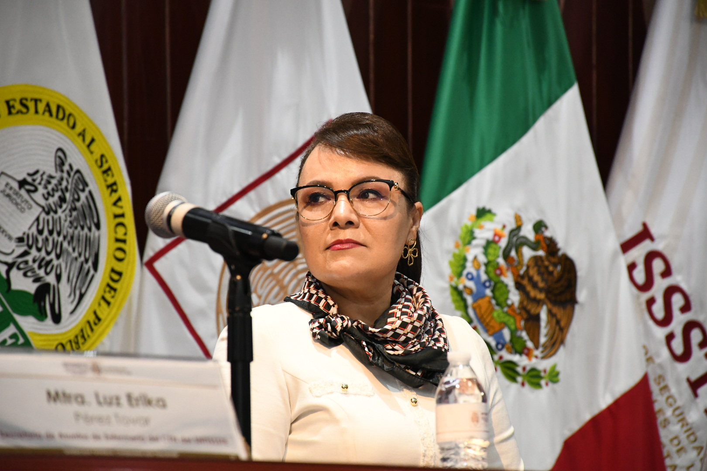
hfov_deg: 9.8
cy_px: 236
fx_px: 4124
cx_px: 354
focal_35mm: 210
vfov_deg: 6.5
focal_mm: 140
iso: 3200
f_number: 6.3
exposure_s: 1/125
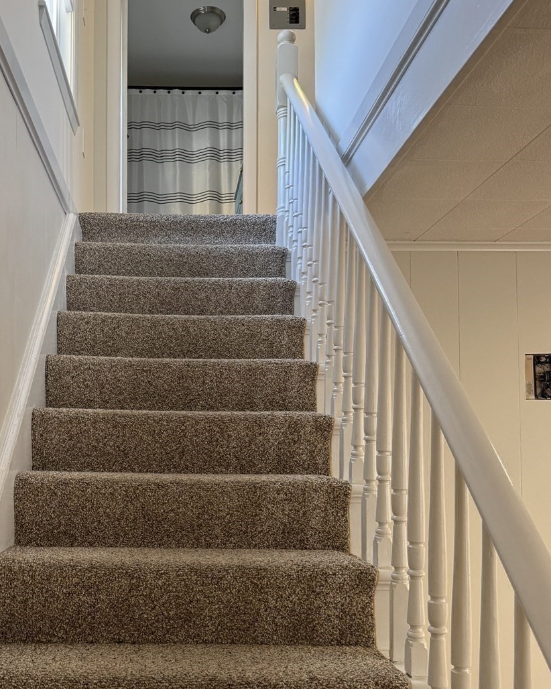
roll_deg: +1.5
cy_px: 423
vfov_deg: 51.1
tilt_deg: +1.1
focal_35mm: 35
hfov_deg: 41.6
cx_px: 175
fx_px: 714
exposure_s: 1/60
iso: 200
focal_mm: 6.76
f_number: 1.78
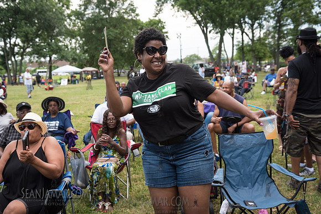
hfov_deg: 50.7
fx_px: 339
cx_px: 160
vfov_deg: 35.1
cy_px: 107
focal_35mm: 38
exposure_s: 1/320
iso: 500
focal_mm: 38
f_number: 4
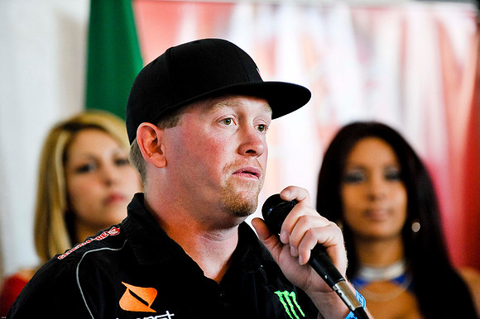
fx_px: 2665
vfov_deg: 6.9
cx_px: 240
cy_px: 160
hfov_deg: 10.3
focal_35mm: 200
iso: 3200
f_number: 3.5
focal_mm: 200
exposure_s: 1/160
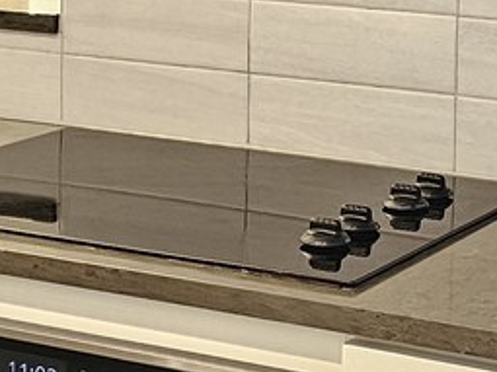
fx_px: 1866
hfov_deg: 15.1
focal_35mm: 130
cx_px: 325
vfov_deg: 11.2
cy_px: -56
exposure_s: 1/120
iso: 1000
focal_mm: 6.3
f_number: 1.7
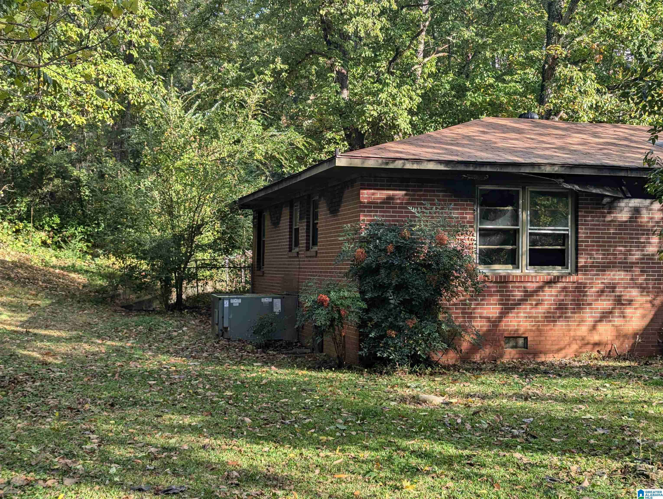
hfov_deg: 39.6
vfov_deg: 30.3
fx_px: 921
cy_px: 250
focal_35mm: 48
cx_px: 332
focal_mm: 6.81
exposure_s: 1/314
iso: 40
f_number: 1.85
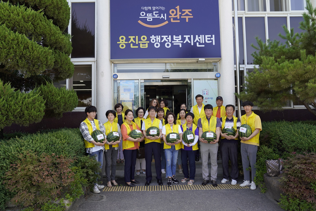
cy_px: 106
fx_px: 211
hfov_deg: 73.7
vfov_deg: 53.2
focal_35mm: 24
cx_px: 158
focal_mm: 24
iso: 100
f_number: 4
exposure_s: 1/160
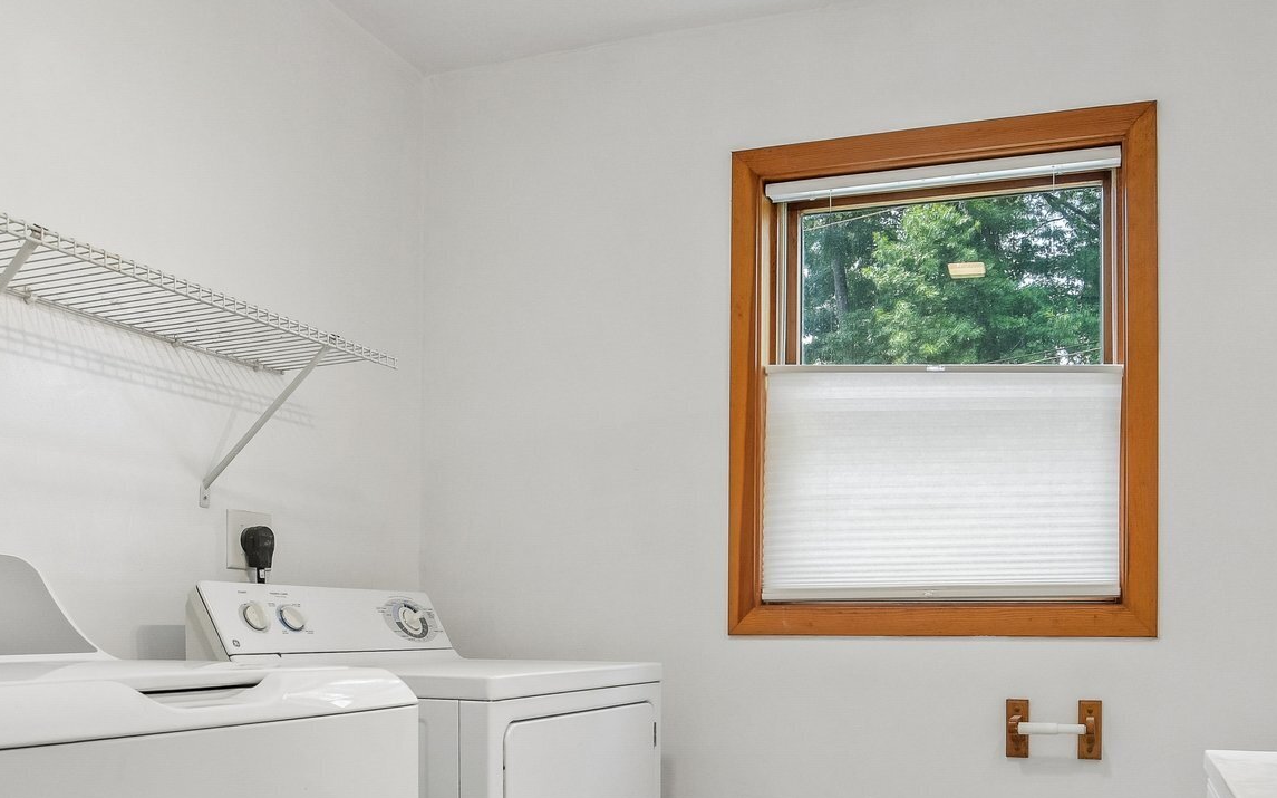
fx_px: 1079
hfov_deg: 60.6
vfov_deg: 39.1
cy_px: 628
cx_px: 782
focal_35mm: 31
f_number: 11
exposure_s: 1/30
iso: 400
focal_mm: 17
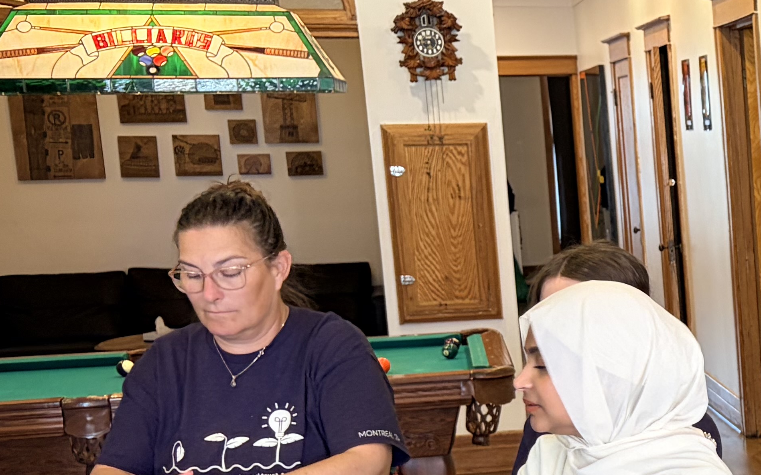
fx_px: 1721
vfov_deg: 15.5
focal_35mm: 83
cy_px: 439
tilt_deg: -8.5
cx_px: 1093
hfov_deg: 21.5
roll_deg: +2.4
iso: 160
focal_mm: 5.96
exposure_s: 1/60
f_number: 1.6
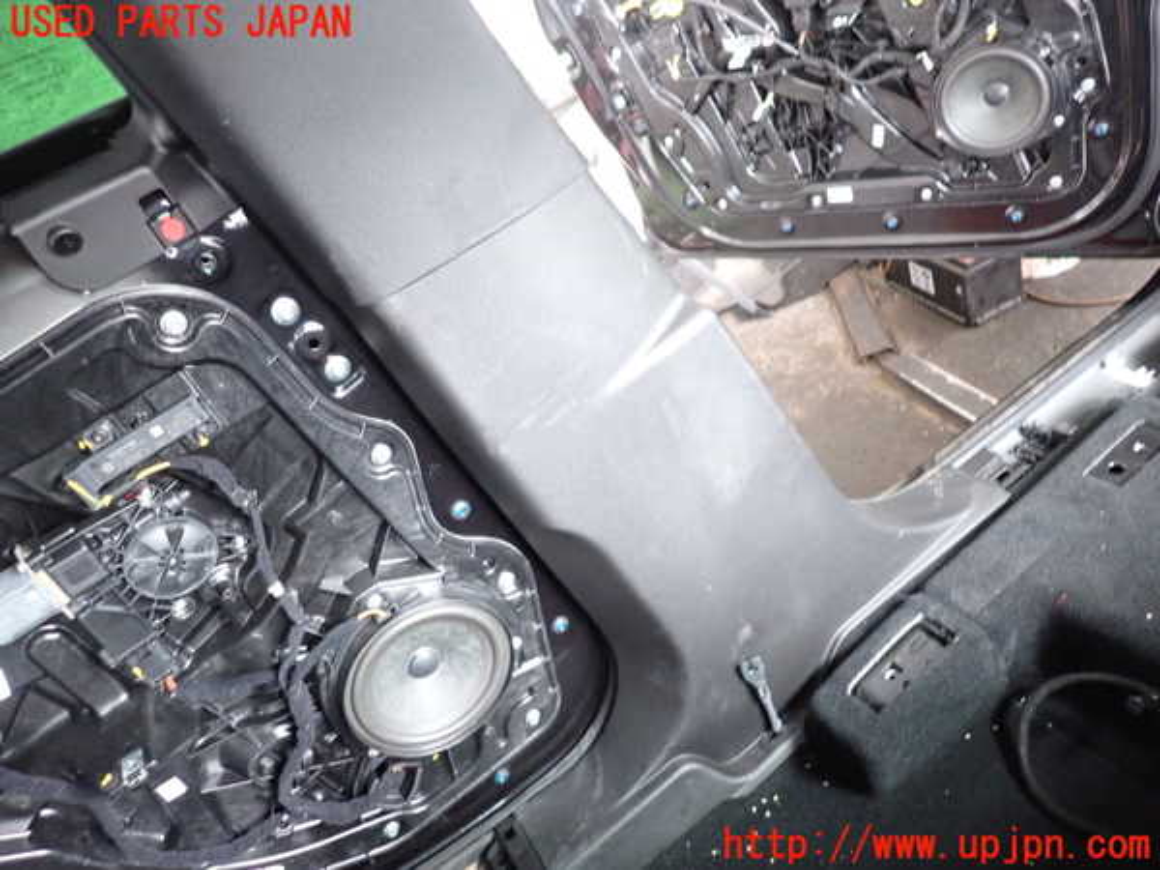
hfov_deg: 69.4
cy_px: 435
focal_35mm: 25
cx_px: 580
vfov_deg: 54.9
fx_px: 838
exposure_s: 1/20
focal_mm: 4.5
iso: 800
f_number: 2
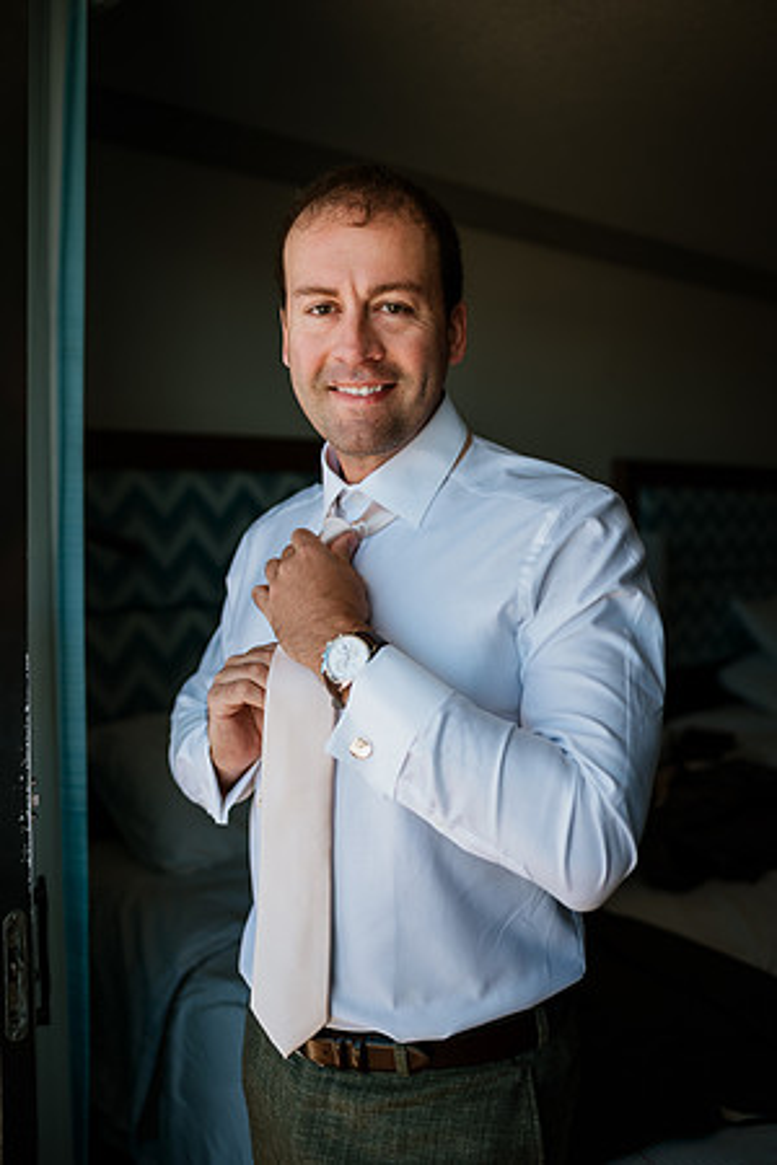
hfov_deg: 37.9
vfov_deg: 54.4
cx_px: 388
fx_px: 1133
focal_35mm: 35
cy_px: 582
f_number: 2.2
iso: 100
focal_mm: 35
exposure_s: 1/800
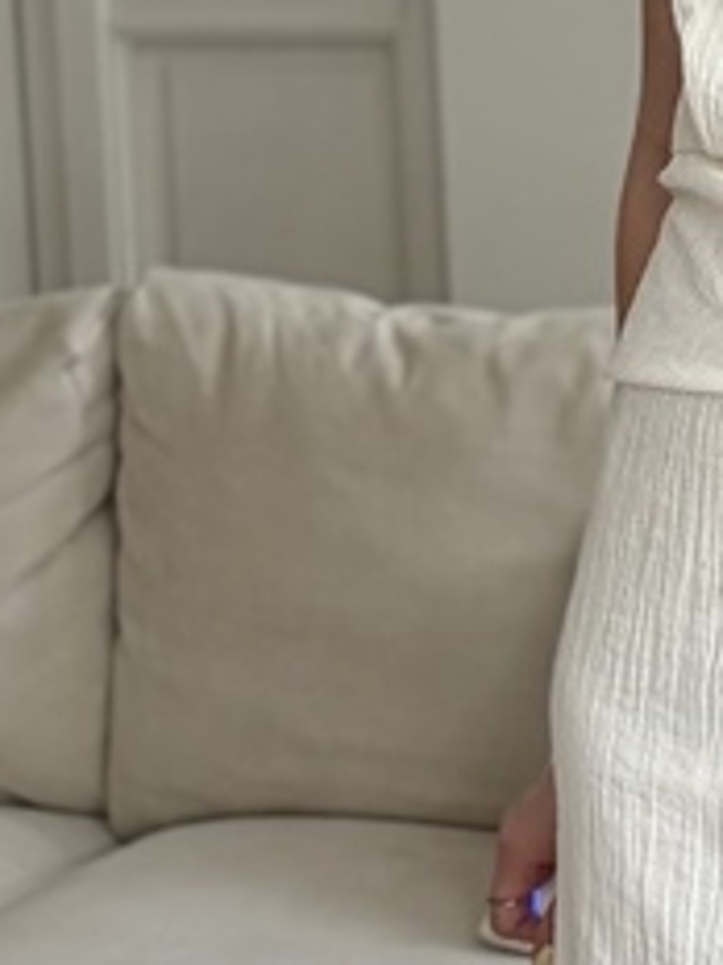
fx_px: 3119
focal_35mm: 112
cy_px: 1181
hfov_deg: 12.9
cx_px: 852
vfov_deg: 16.8
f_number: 1.6
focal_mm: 5.96
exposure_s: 1/121
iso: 64
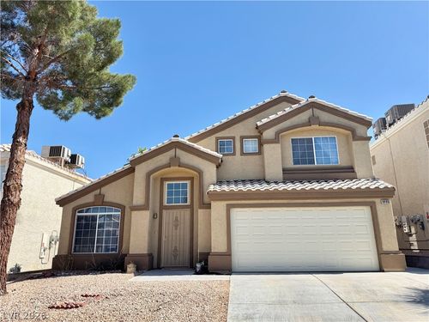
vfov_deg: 56.8
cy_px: 161
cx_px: 214
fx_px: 297
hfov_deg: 71.6
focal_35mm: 24
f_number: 1.78
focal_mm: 6.76
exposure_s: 1/4950
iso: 80
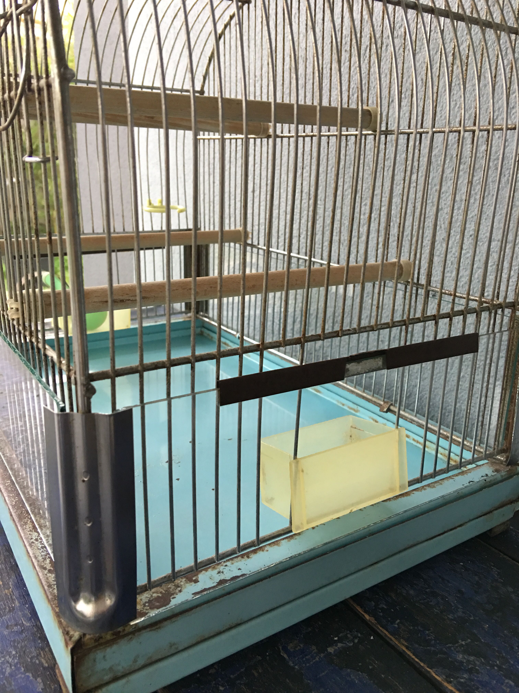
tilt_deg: -15.1
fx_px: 580
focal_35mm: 29
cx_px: 260
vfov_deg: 61.7
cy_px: 346
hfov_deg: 48.2
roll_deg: -2.5
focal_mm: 4.15
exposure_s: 1/17
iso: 80
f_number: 2.2
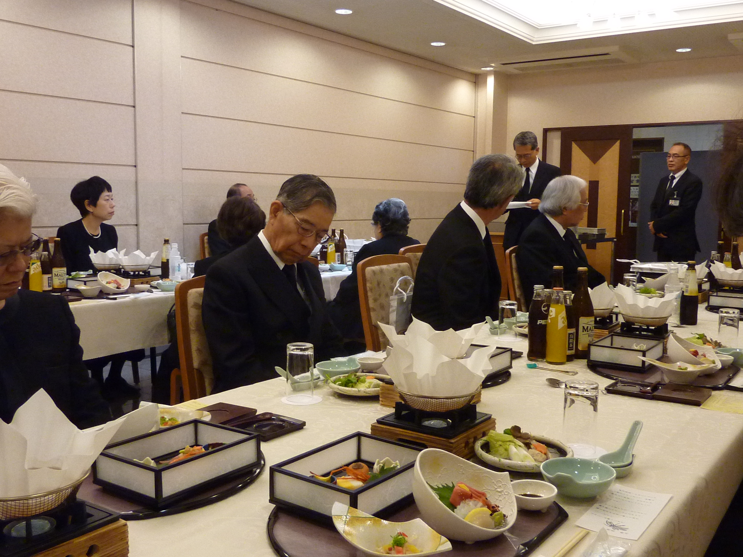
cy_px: 278
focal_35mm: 33
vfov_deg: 42.9
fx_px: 708
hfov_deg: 55.4
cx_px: 372
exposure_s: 1/30
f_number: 3.3
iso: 250
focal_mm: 4.1
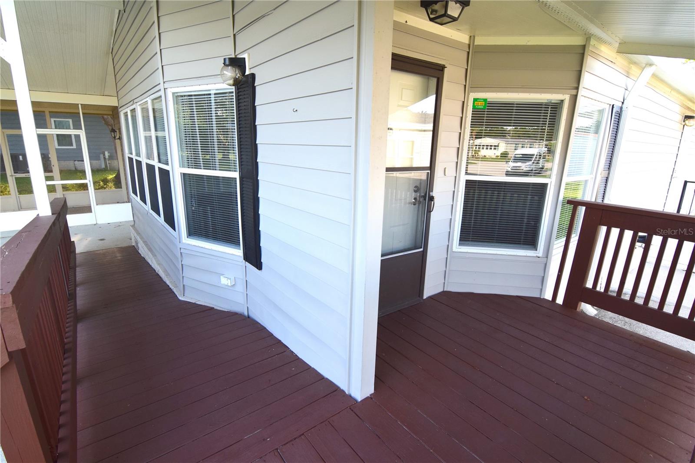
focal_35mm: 16
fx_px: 318
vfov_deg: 72.0
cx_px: 348
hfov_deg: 95.0
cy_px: 232
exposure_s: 1/60
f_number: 8
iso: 560
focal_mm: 11
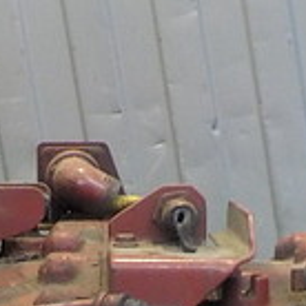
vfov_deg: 13.3
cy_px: 477
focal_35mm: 123
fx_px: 1230
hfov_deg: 14.1
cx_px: 91
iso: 360
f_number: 3.3
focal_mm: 4.1
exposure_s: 1/30
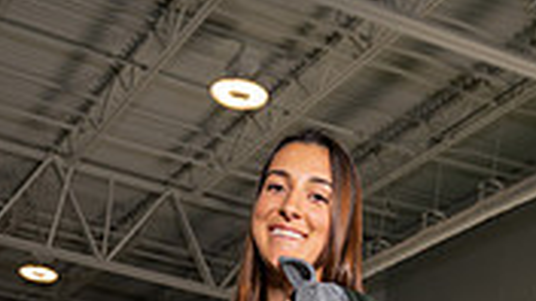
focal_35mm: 94
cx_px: 298
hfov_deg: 22.7
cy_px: 678
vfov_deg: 11.2
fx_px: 1336
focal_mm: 35
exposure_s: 1/200
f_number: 5.6
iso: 200
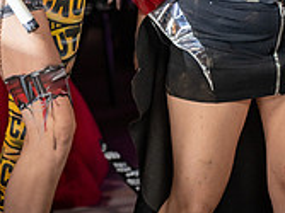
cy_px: -135
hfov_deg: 7.5
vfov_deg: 5.5
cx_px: 133
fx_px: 2180
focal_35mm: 265
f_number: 2.8
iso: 1250
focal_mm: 102
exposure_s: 1/400
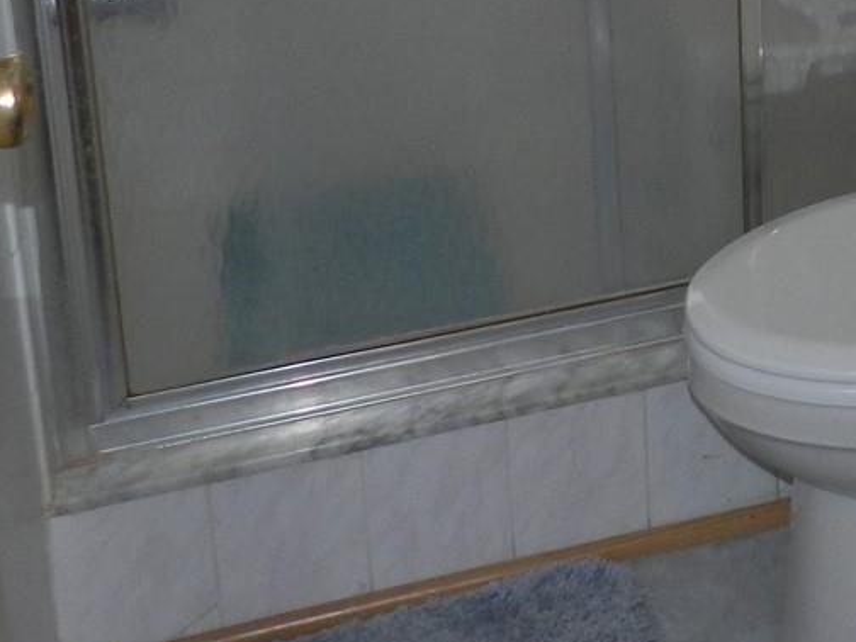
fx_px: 1805
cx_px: 938
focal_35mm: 73
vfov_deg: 18.0
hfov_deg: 24.9
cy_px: -324
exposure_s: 1/30
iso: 200
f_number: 3.4
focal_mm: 4
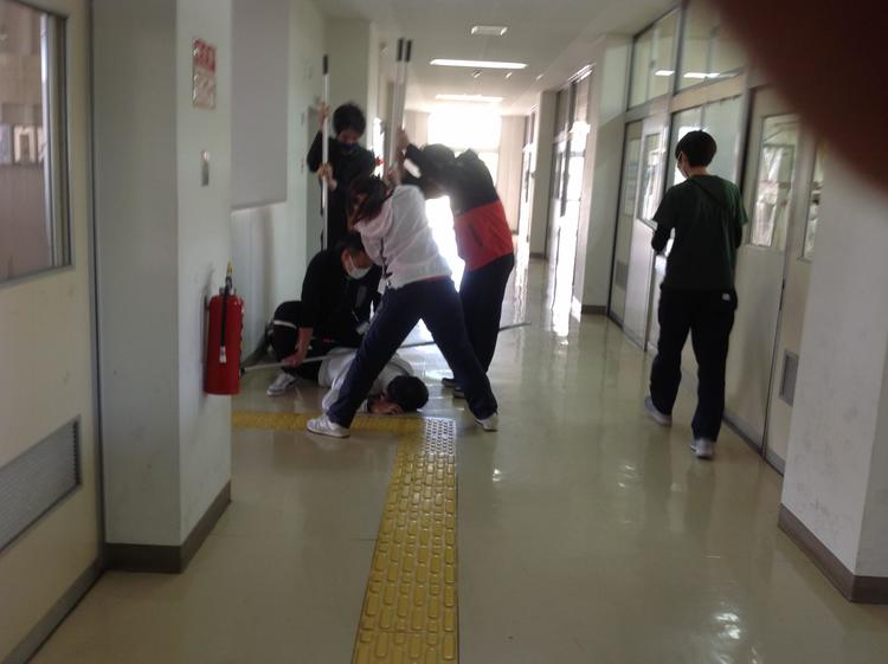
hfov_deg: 52.7
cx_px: 444
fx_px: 897
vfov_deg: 40.6
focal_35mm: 35
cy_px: 332
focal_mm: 4.3
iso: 50
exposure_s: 1/20
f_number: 2.4
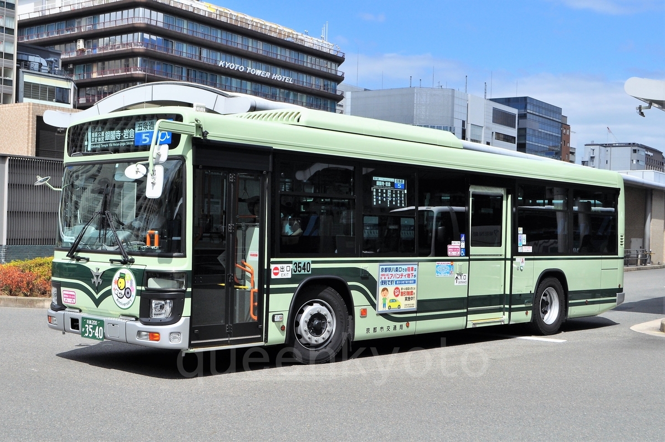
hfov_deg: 46.4
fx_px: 775
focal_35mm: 42
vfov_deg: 31.8
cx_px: 332
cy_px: 221
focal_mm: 28
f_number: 11
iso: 250
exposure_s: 1/400
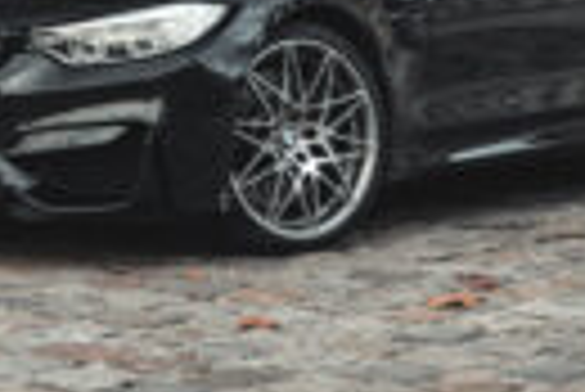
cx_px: 171
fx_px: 2587
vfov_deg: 8.5
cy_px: -158
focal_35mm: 159
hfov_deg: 12.9
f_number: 2.8
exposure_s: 1/80
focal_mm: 52
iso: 160
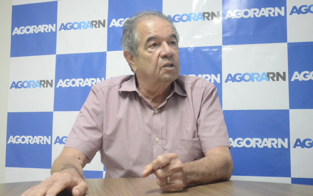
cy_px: 93
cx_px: 157
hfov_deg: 49.3
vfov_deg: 32.0
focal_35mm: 40
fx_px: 341
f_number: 5.6
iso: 6400
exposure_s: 1/125
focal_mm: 26
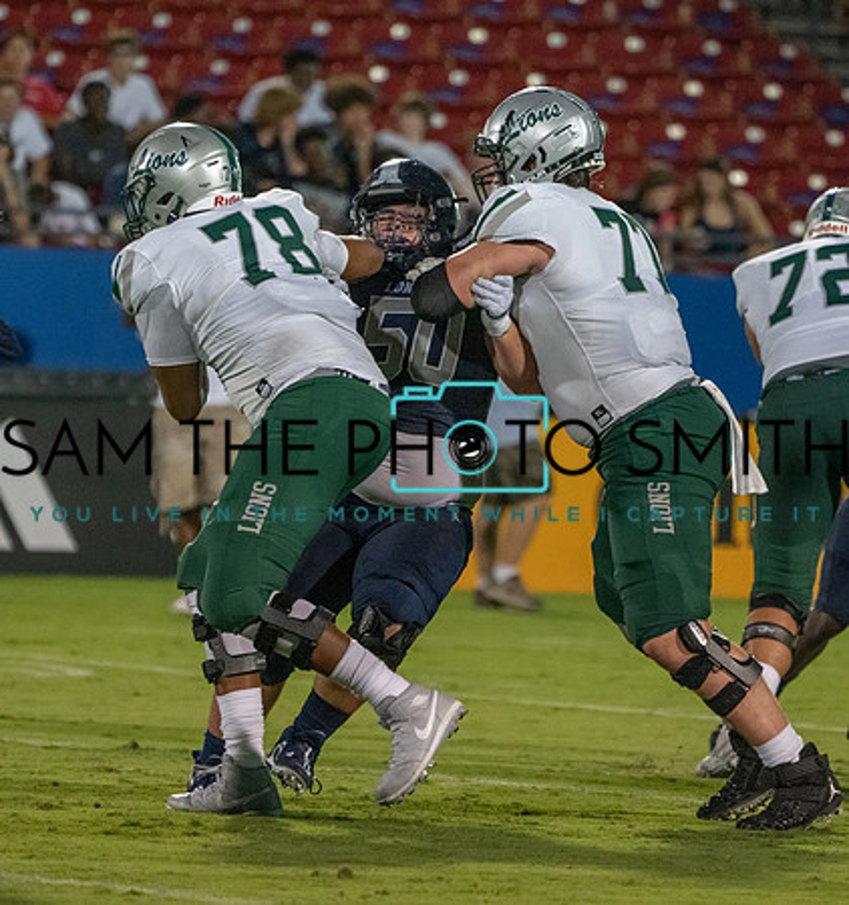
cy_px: 490
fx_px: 13818
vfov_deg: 3.8
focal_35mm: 482
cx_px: 569
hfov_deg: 3.5
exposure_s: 1/1000
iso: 8000
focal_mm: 318
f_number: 5.6
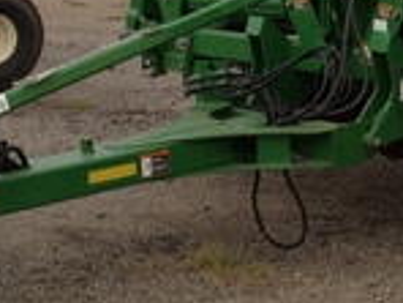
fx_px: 1502
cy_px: -96
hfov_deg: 15.1
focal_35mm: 129
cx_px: 368
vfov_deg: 11.2
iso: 64
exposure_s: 1/206
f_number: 2.4
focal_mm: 4.28
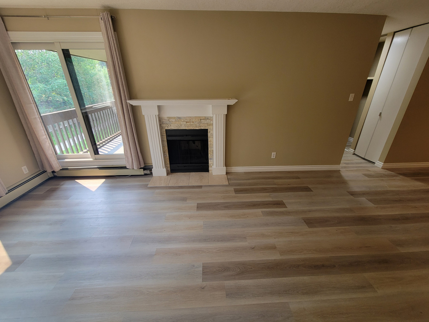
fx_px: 161
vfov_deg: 89.9
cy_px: 161
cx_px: 214
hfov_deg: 106.2
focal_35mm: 13
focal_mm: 2.2
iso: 100
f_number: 2.2
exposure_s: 1/60
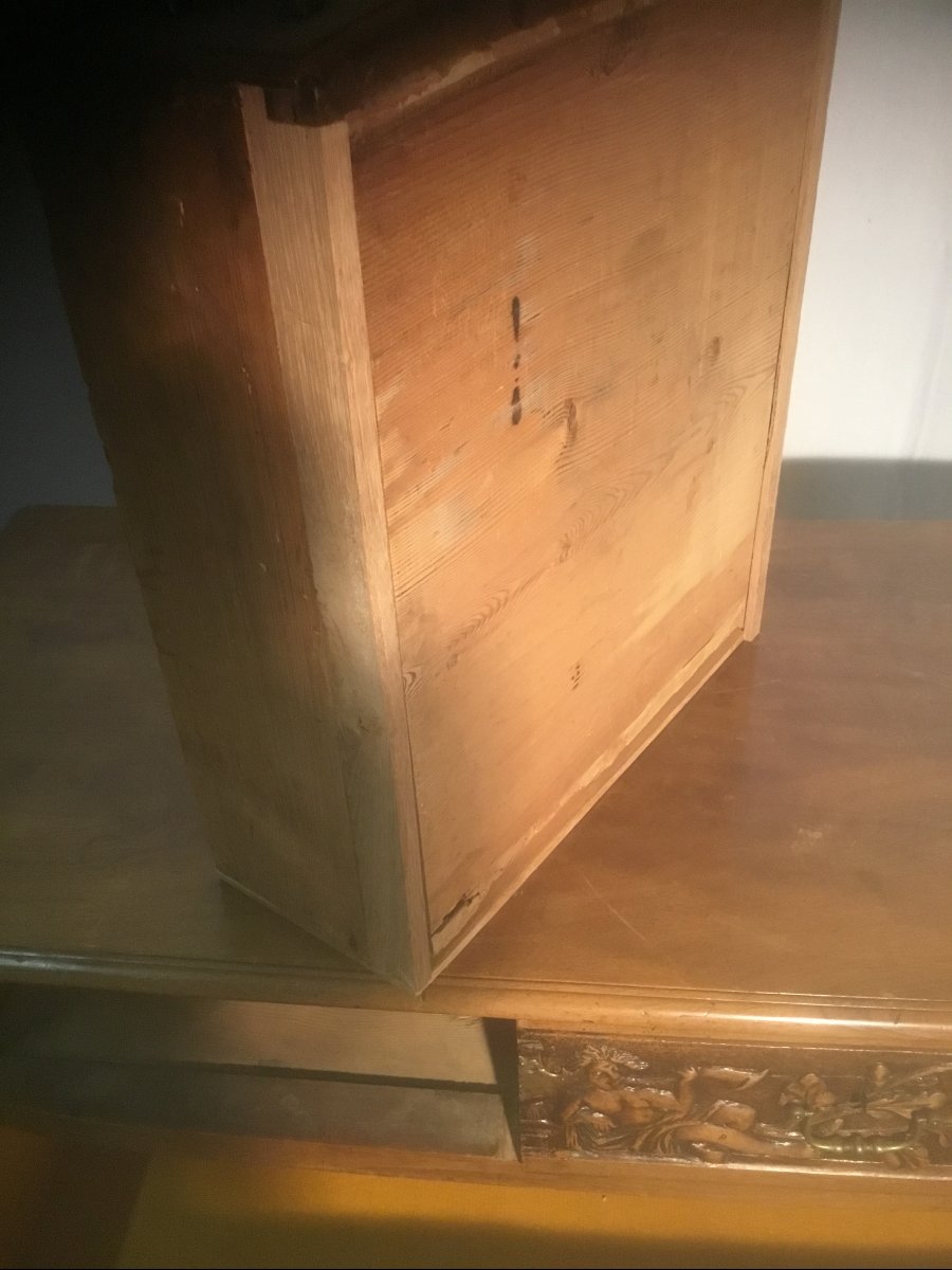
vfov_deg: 58.4
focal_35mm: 31
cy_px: 635
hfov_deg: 45.4
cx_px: 476
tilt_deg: -36.0
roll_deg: +1.6
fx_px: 1137
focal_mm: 3.3
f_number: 2.4
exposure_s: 1/33
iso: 250
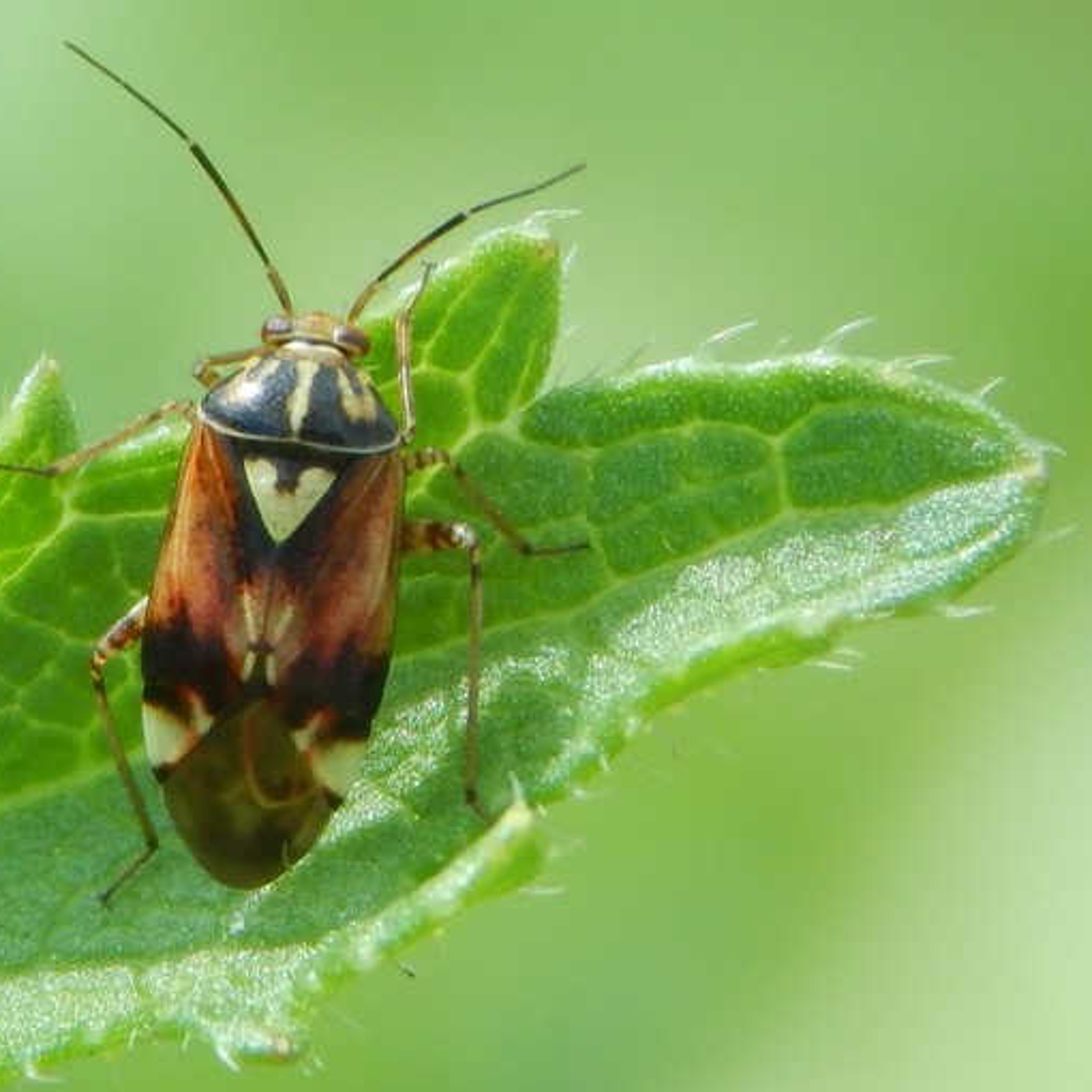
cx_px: 301
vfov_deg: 5.1
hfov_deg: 5.1
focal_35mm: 343
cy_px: 497
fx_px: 12242
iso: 125
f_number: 5.6
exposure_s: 1/200
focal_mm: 41.7
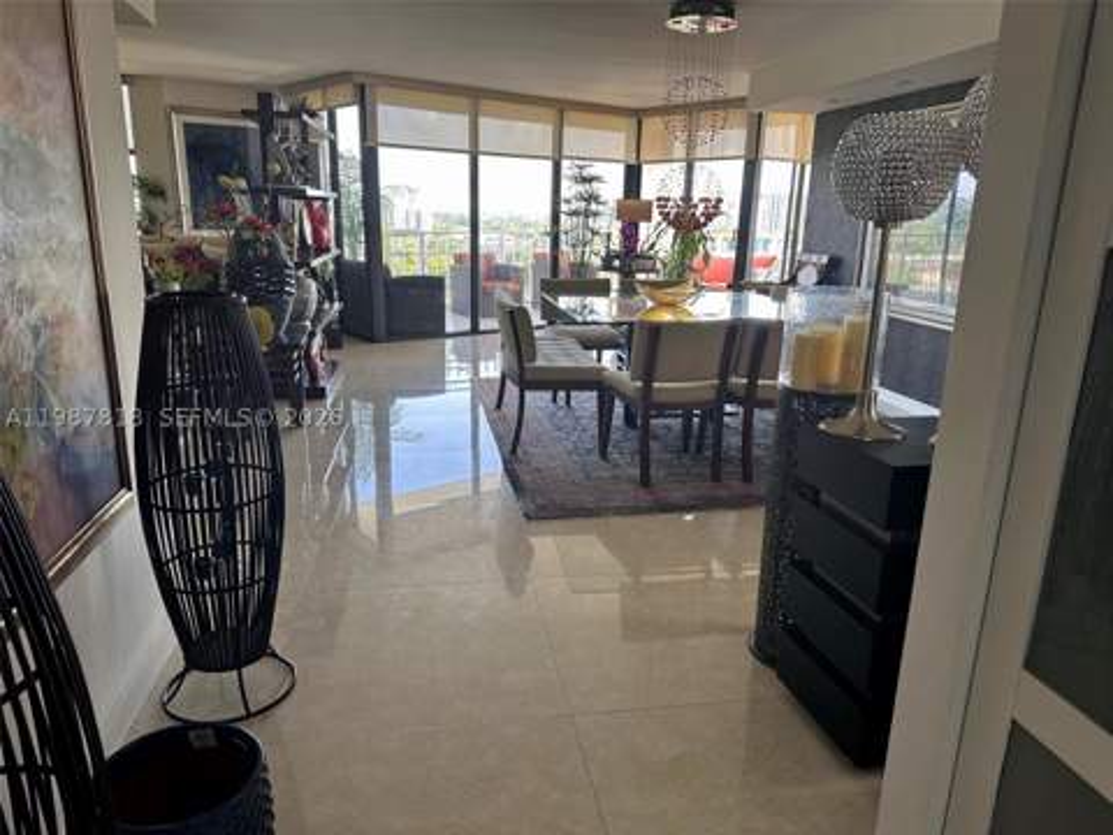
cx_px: 556
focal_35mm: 24
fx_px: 772
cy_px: 418
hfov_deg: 71.6
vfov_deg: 56.8
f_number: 1.78
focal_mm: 6.86
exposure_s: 1/121
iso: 125
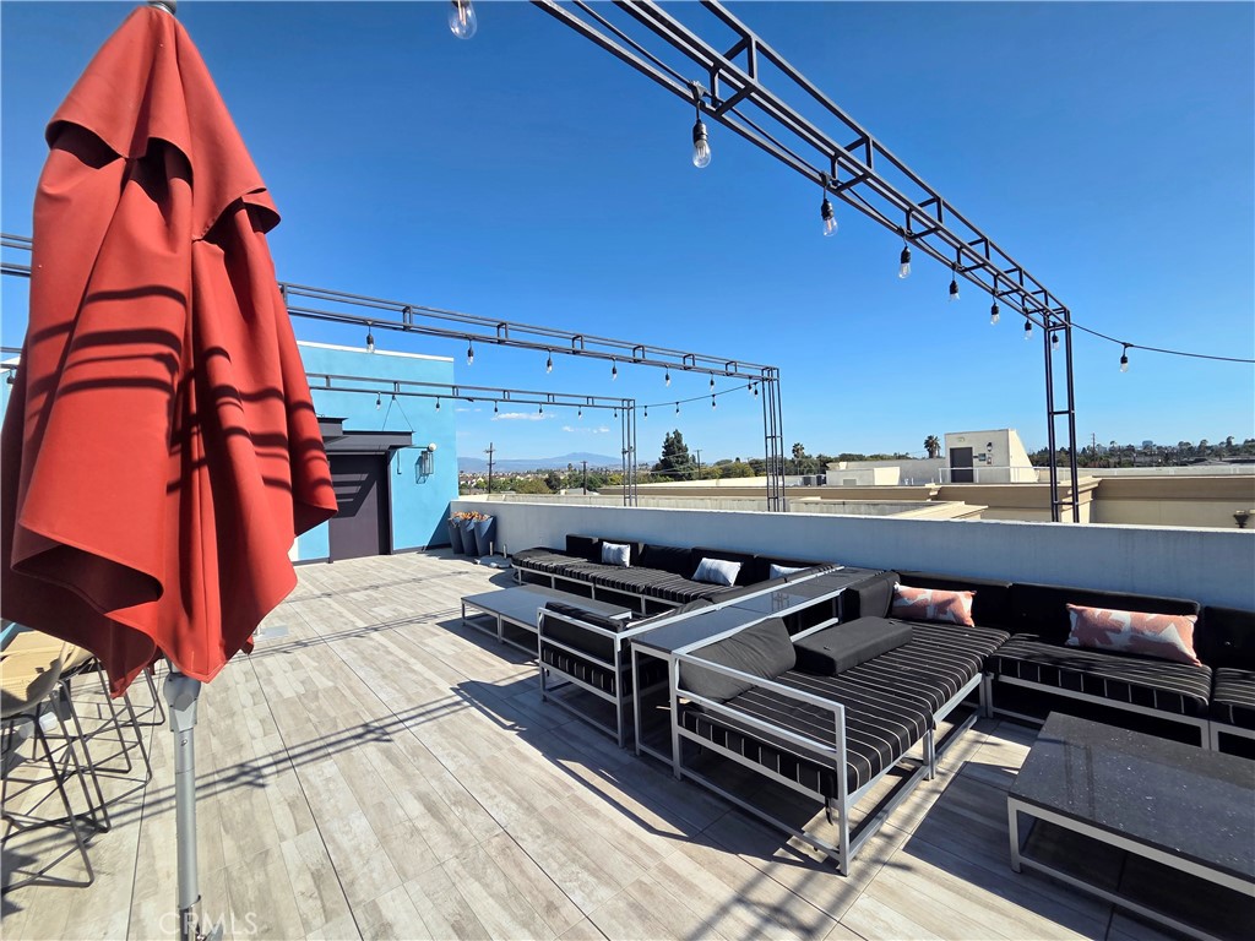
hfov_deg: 106.2
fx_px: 471
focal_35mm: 13
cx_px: 628
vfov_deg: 89.9
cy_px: 470
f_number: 2.2
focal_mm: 2.2
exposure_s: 1/2333
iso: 50
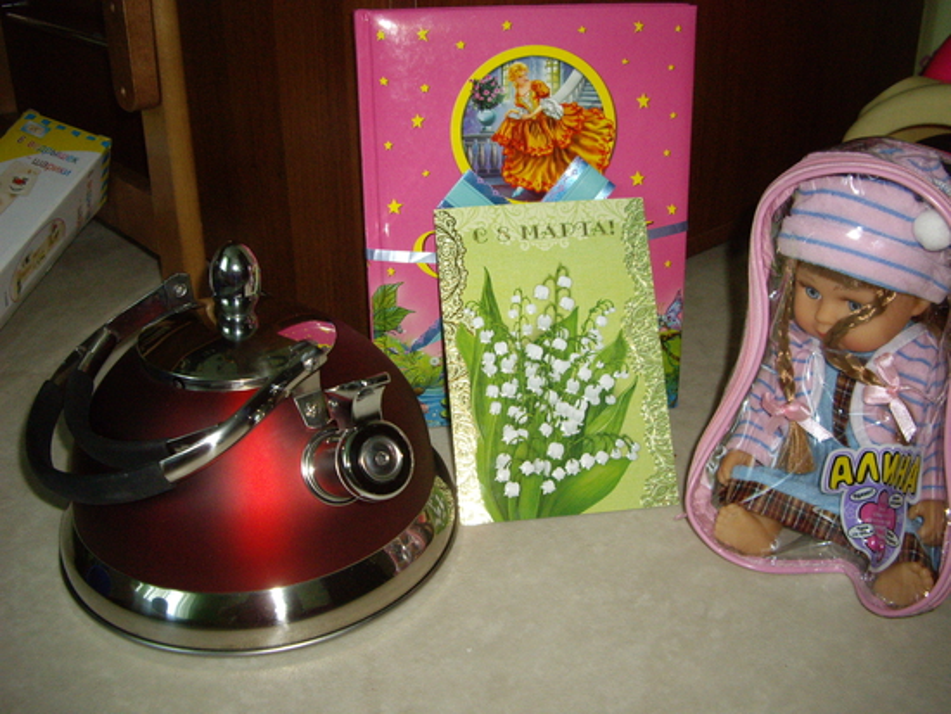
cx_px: 476
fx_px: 1044
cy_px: 357
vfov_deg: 37.7
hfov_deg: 49.0
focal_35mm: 38
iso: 400
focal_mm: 7.9
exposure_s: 1/40
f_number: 2.8
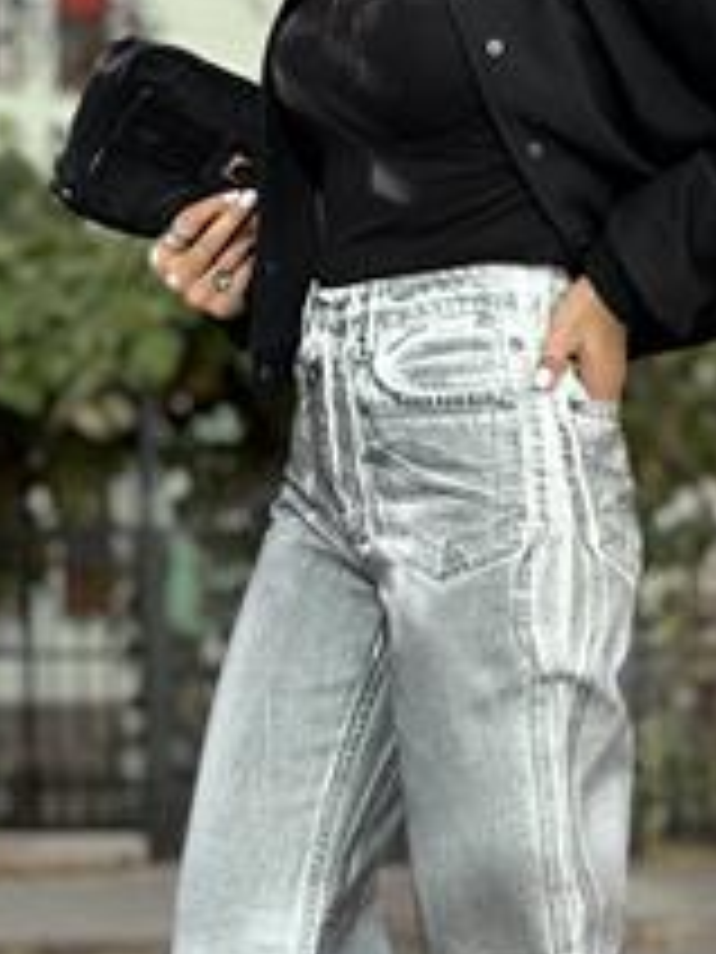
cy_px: 826
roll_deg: -0.2
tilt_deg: -3.3
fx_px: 4137
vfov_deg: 13.1
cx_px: 423
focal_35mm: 150
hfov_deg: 9.9
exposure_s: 1/348
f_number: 2.8
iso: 32
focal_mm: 9
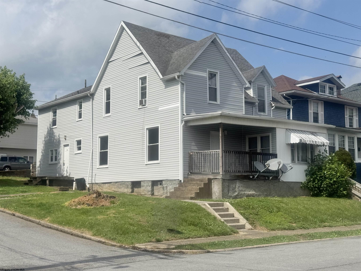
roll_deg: -0.6
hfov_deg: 39.7
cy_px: 136
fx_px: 501
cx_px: 180
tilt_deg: +6.2
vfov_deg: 30.3
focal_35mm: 48
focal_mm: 6.76
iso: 64
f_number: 1.78
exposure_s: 1/9009
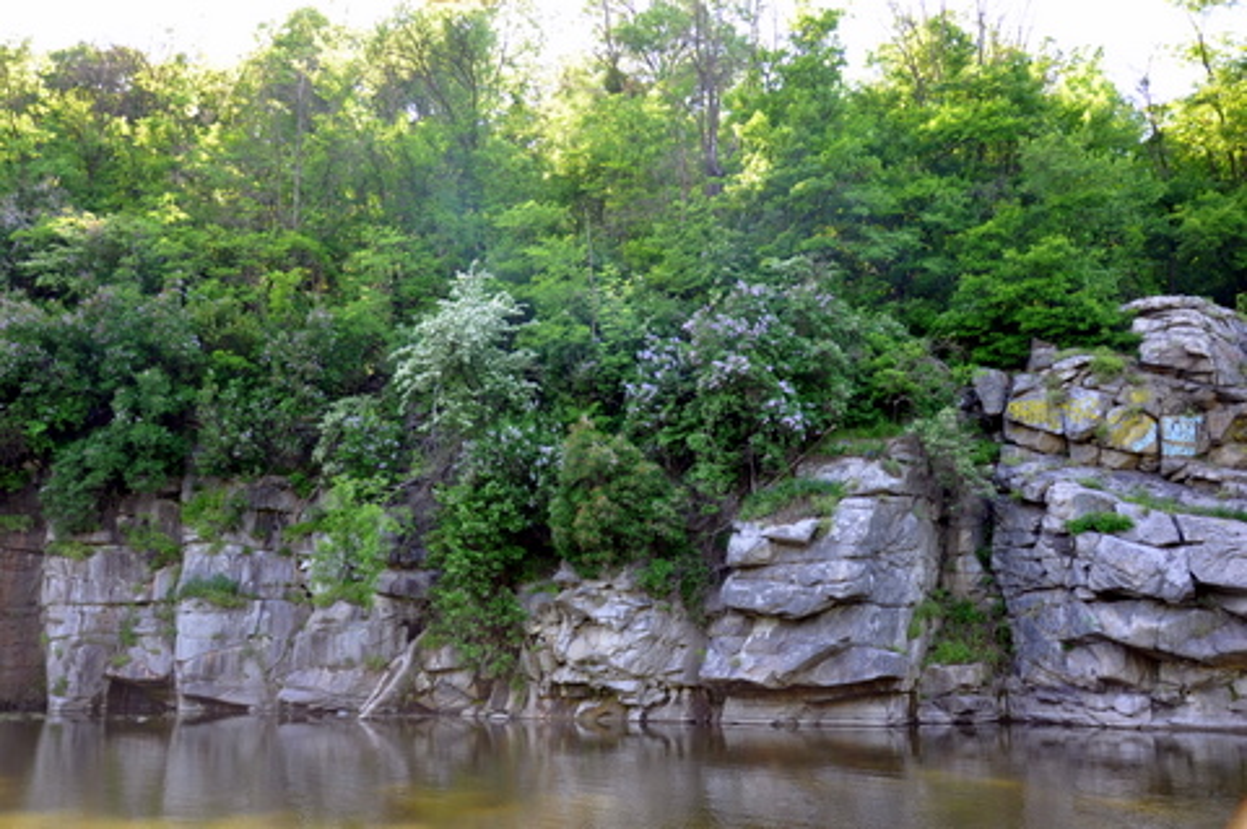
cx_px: 624
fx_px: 1090
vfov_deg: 41.6
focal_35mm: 32
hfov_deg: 59.5
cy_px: 414
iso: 200
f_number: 5
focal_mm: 21
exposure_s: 1/100
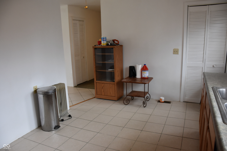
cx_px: 114
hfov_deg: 67.4
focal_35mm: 27
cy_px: 76
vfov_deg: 47.9
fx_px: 170
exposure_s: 1/80
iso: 800
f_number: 4.5
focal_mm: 18
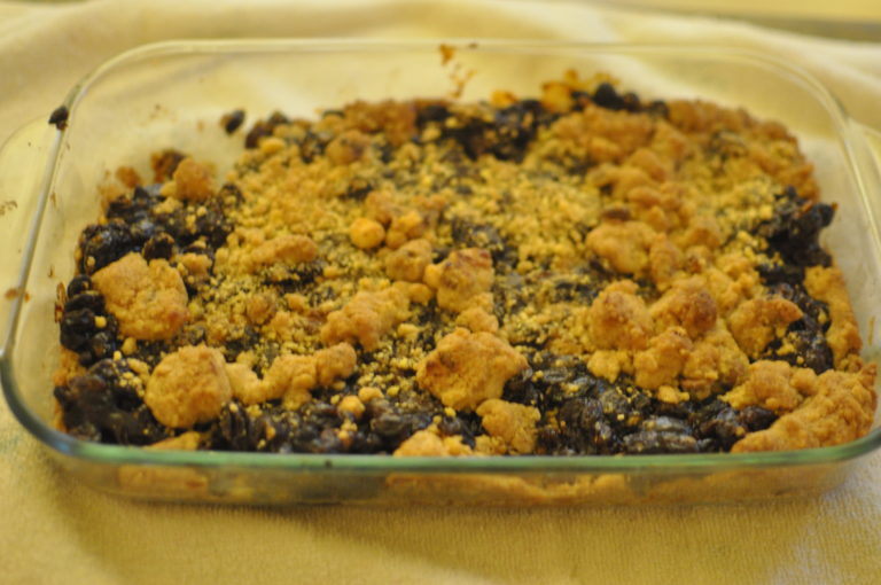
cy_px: 292
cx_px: 440
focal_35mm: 52
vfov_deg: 25.7
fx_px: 1283
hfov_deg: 37.9
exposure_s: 1/15
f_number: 2
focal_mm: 35
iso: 1600
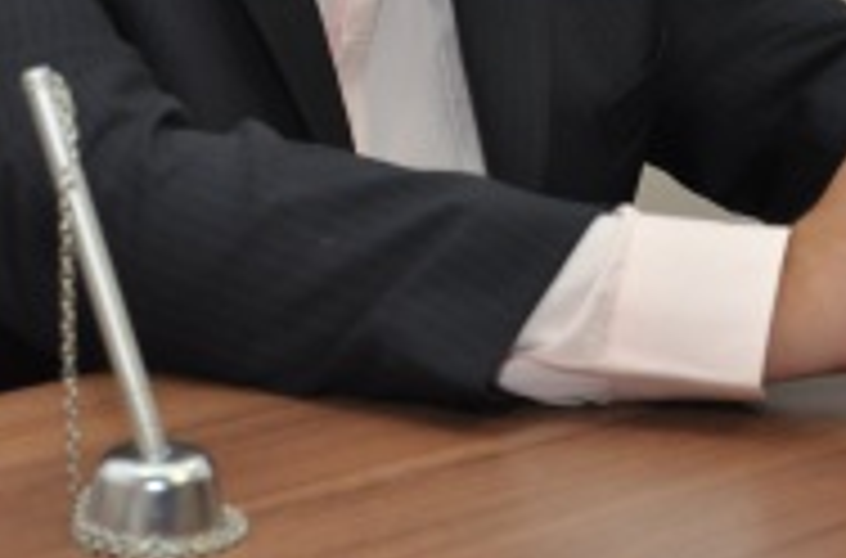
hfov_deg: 17.1
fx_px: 2811
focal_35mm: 120
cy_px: -130
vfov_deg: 11.1
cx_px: 328
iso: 1000
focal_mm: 30
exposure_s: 1/60
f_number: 6.3
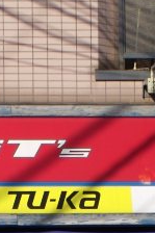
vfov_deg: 11.4
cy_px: 332
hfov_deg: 7.9
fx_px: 1125
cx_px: 59
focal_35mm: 174
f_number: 9
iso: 100
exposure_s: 1/320
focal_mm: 26
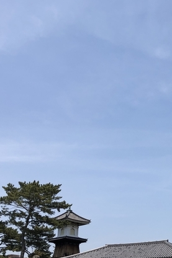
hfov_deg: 23.4
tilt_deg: +18.3
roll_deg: -0.1
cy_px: 169
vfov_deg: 35.3
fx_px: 402
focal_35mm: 56
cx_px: 161
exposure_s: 1/2667
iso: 20
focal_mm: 3.99
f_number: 1.8
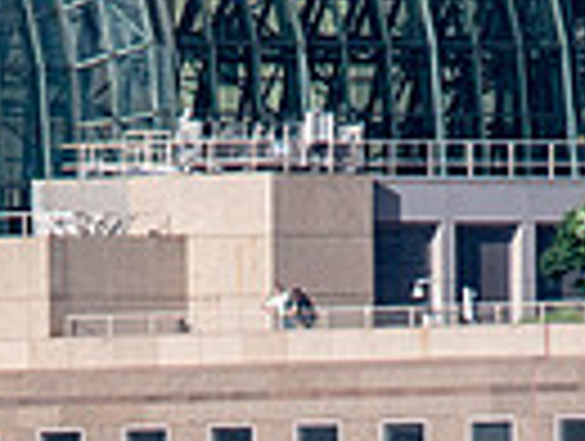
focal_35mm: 2999
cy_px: 908
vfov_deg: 0.5
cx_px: 186
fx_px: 50776
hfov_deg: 0.7
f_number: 5.6
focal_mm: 420
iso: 640
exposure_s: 1/2500
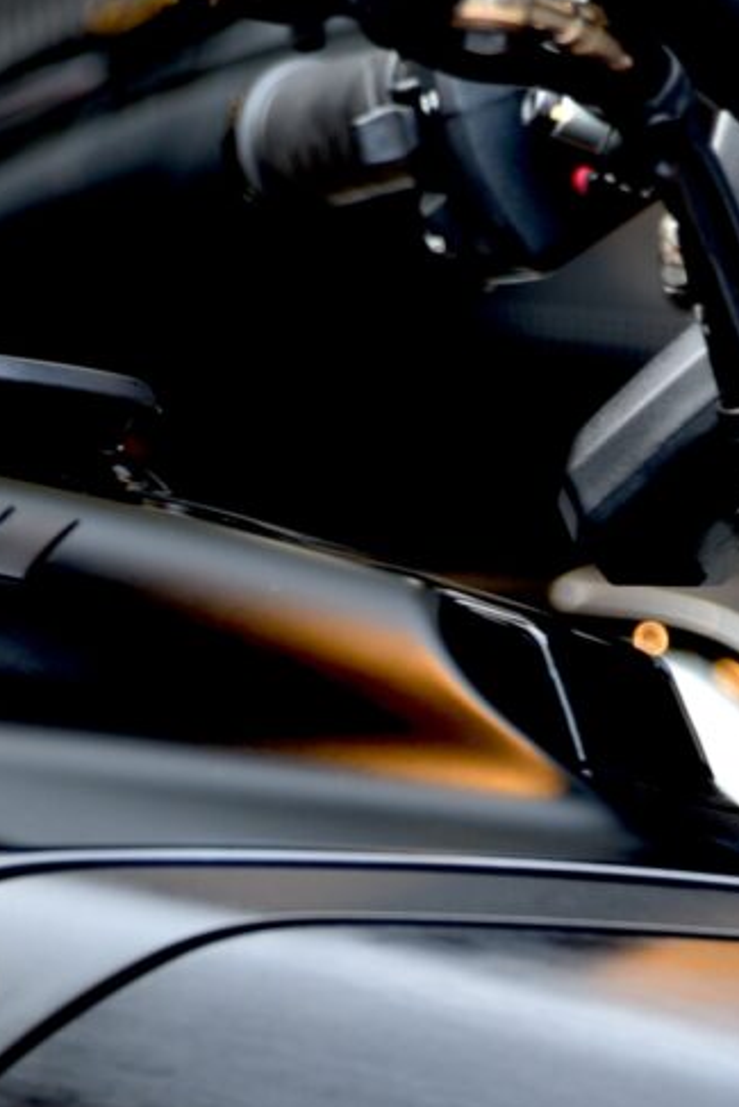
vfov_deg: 5.4
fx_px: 11322
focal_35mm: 368
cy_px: 2464
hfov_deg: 3.7
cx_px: 877
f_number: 2.8
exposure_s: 1/20
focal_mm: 70
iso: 100
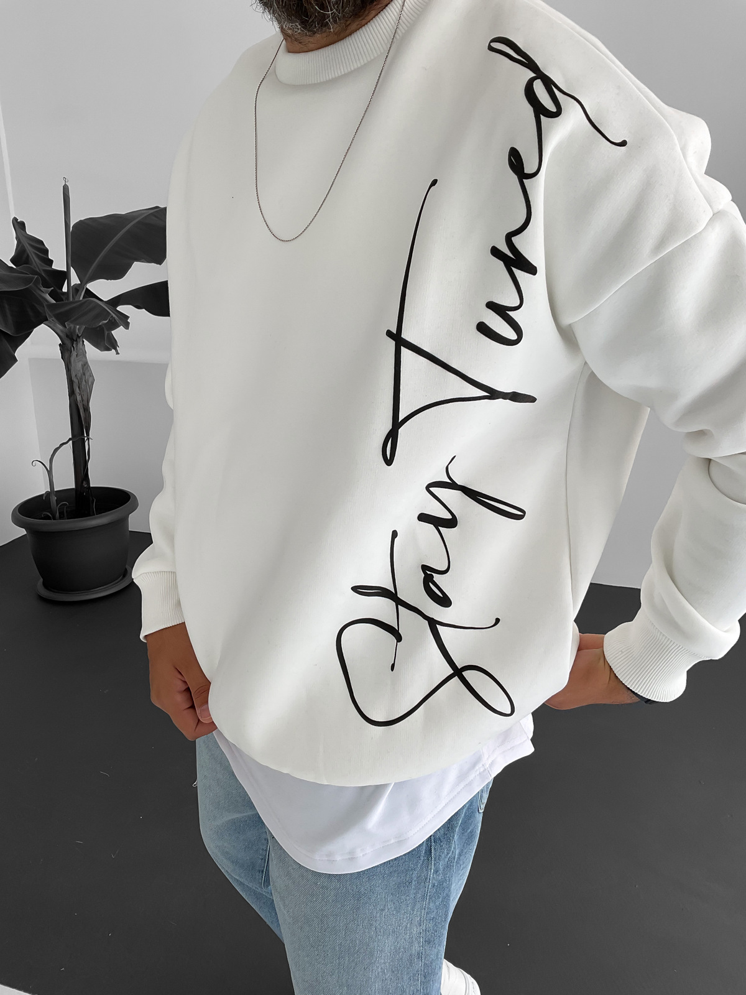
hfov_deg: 48.2
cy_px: 498
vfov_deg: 61.7
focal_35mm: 29
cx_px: 373
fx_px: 833
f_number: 1.8
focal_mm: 3
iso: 16
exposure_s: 1/125
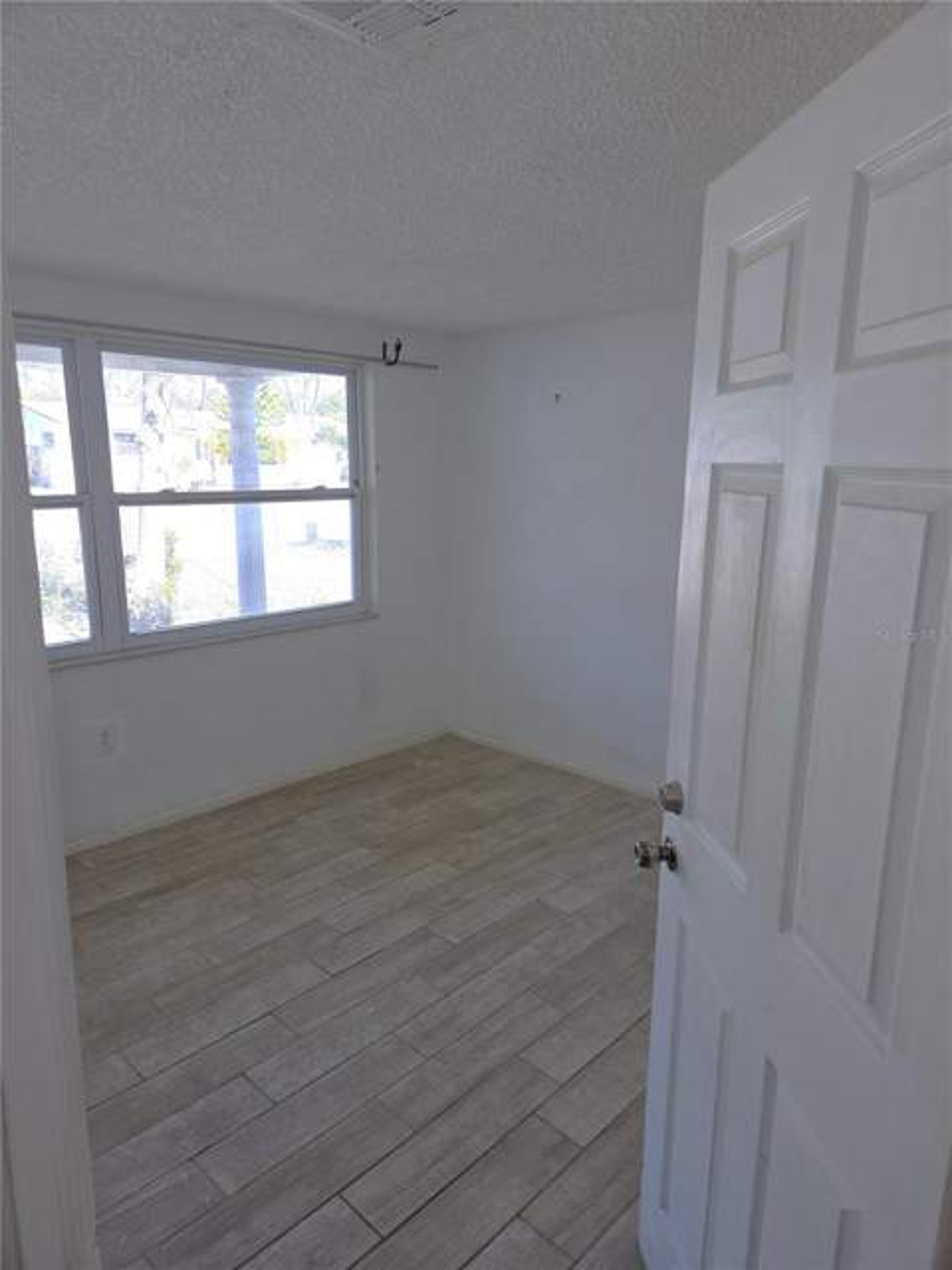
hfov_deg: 58.9
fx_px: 843
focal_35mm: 23
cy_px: 635
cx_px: 476
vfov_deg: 73.9
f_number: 1.8
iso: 25
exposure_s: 1/199
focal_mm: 5.4
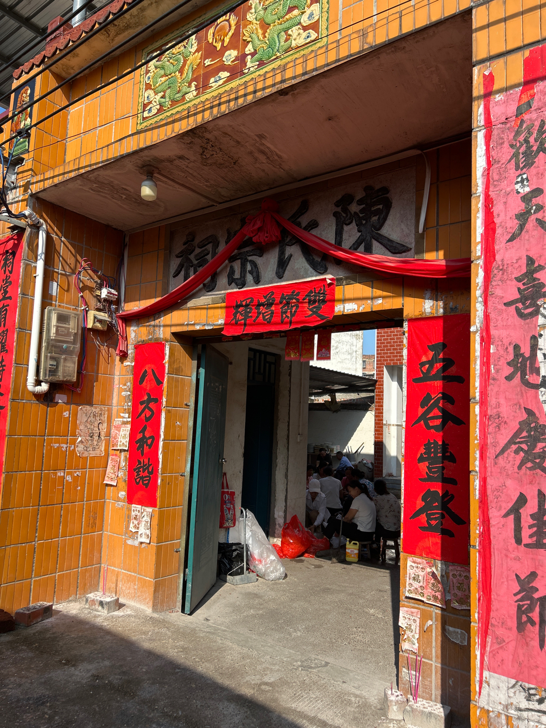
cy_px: 364
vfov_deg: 67.3
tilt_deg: +6.0
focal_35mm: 26
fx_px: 547
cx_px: 273
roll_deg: -2.9
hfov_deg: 53.1
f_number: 1.5
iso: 50
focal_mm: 5.7
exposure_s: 1/2457
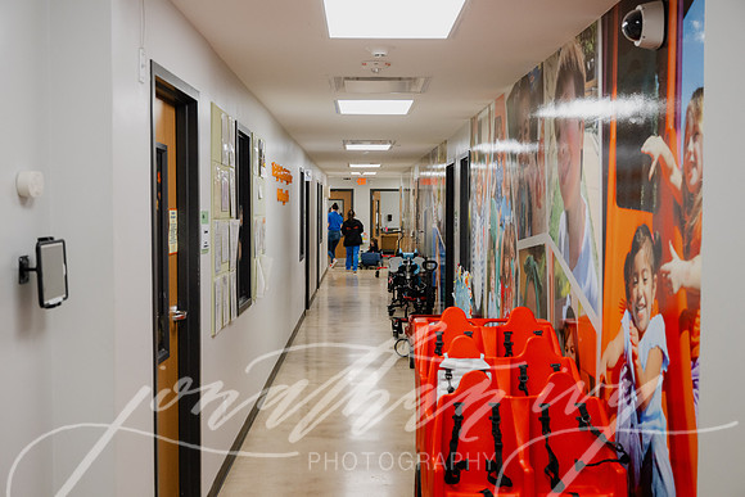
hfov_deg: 43.6
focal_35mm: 45
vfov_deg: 29.9
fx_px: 931
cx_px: 372
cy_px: 248
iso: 1600
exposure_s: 1/160
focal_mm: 45
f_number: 4.5
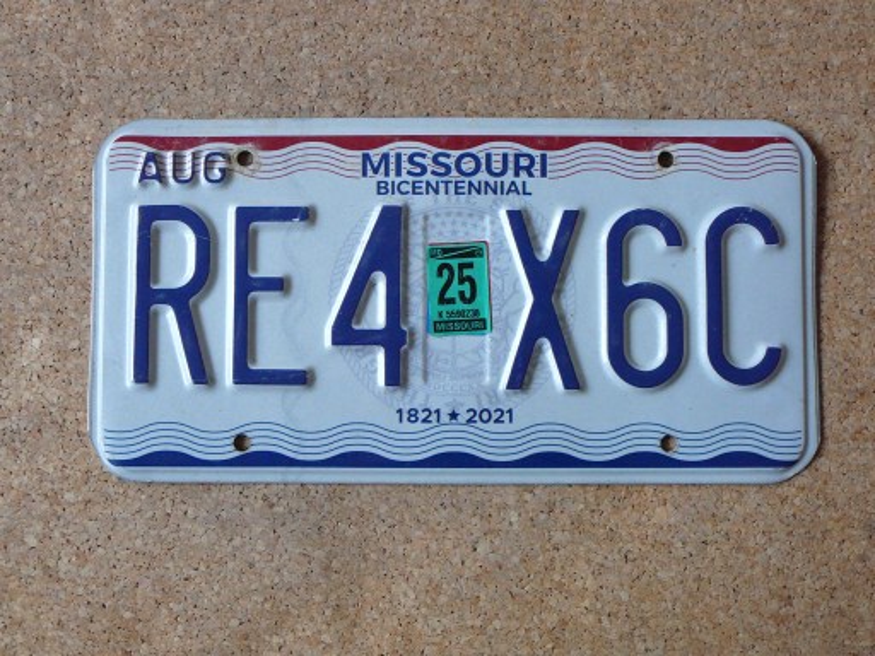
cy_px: 328
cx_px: 438
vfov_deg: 30.9
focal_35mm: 47
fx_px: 1188
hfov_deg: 40.4
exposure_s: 1/15
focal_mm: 7
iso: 200
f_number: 3.3
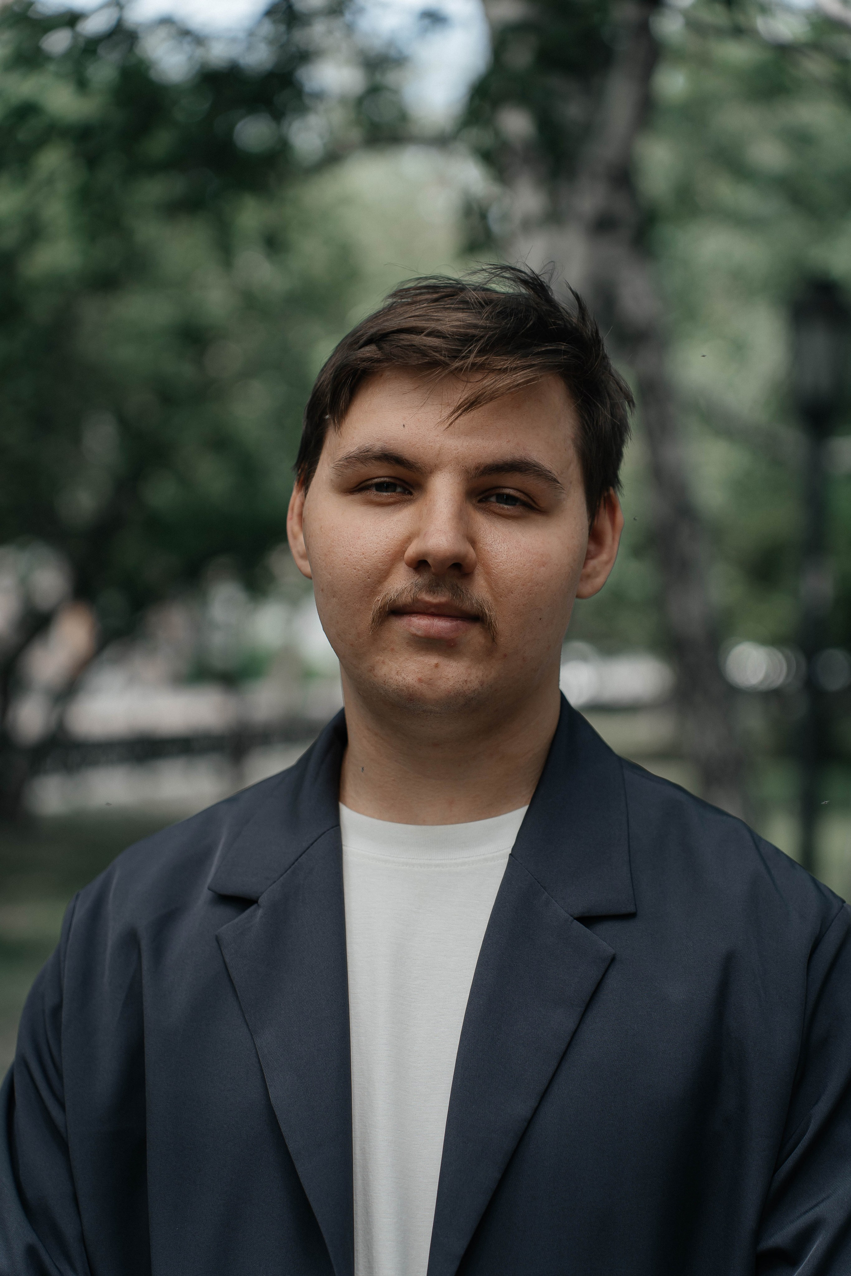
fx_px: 2659
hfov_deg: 18.2
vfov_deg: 27.0
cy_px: 638
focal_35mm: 75
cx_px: 426
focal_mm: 75
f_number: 2.8
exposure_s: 1/250
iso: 50
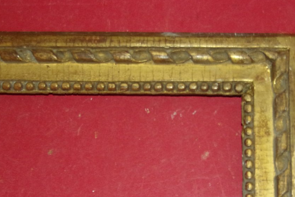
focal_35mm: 64
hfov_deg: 31.4
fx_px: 524
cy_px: 157
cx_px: 173
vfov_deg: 21.0
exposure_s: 1/34
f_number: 4.1
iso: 200
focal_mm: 7.8
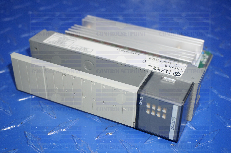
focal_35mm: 50
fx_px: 317
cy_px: 76
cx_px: 116
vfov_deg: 27.2
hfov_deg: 40.0
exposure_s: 1/60
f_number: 5
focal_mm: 33
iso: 320
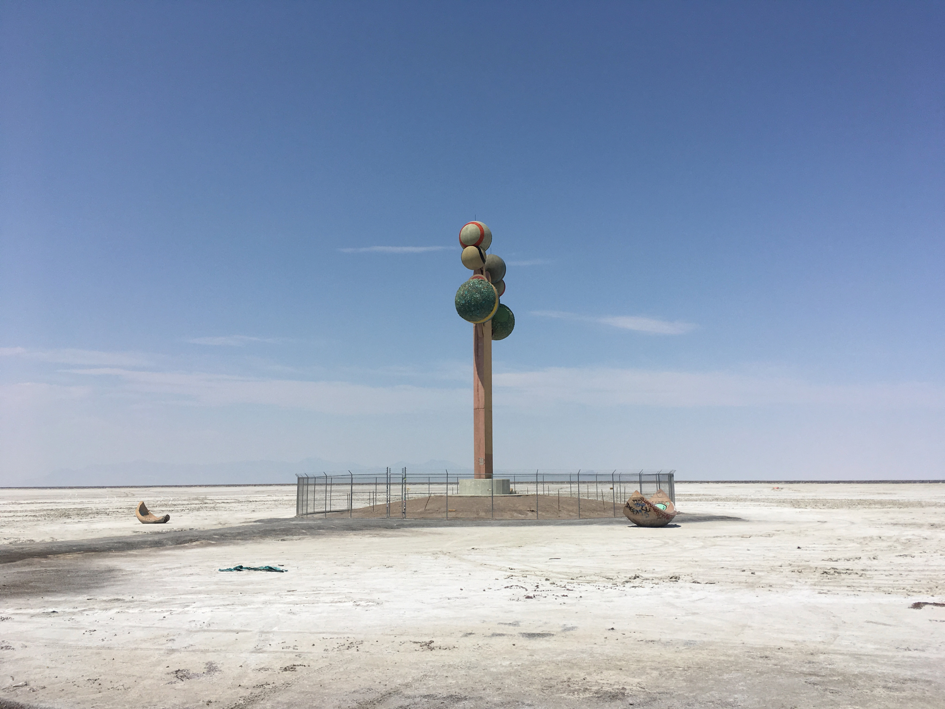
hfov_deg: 61.7
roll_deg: +1.2
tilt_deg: +7.7
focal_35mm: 29
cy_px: 354
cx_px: 472
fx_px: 792
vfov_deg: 48.2
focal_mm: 4.15
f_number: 2.2
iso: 25
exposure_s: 1/4808
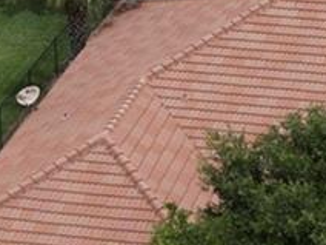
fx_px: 1705
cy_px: 21
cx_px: 188
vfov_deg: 8.2
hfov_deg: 10.9
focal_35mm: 181
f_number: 2.8
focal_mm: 12.29
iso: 130
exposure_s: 1/320
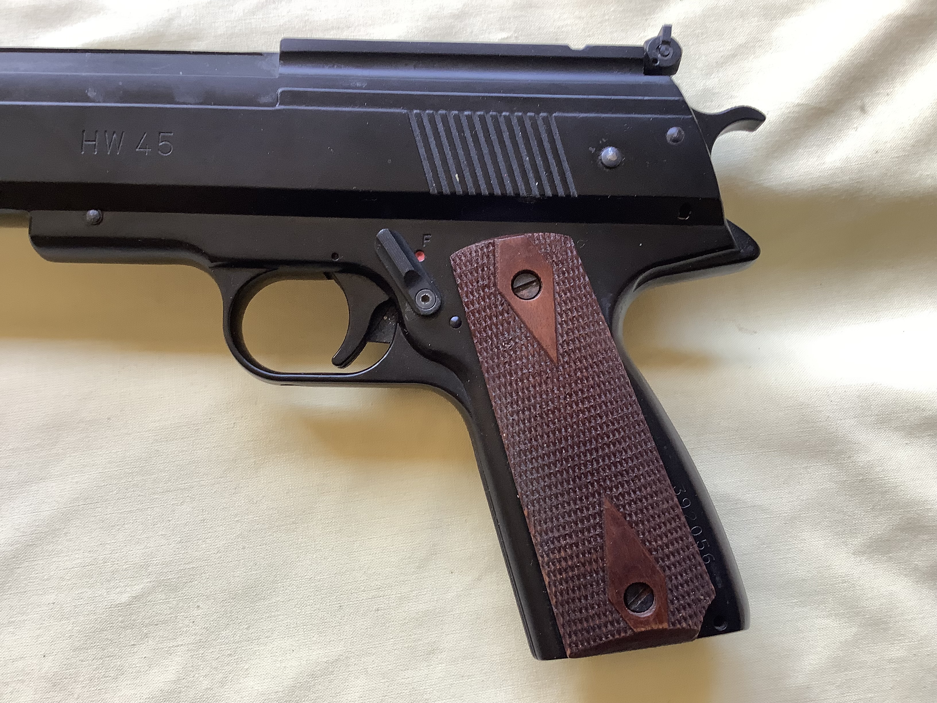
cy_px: 352
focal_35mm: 31
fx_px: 839
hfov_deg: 58.4
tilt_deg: -84.7
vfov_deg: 45.4
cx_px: 468
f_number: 2.4
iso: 80
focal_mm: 3.3
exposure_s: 1/50
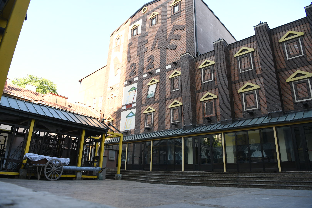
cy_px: 104
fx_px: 208
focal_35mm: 24
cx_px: 156
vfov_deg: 53.1
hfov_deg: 73.7
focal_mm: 24
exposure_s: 1/640
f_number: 5
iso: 1000
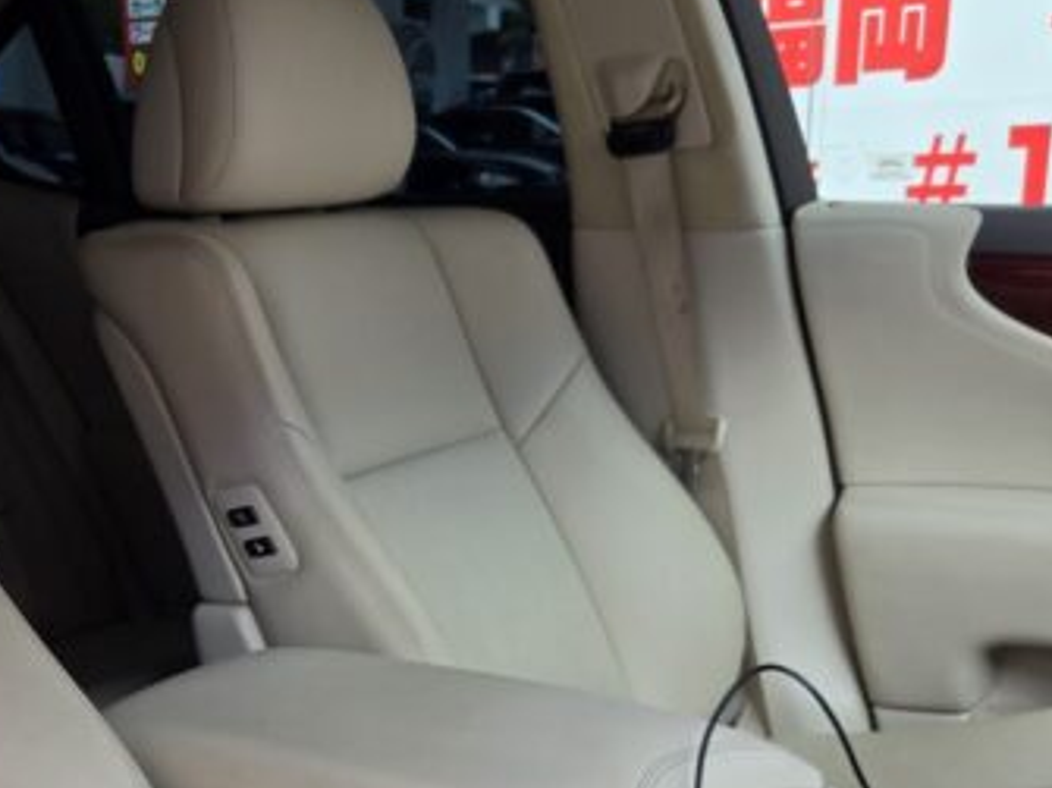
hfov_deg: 34.2
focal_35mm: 55
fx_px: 1671
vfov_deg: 25.5
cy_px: 753
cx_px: 254
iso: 32
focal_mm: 5.4
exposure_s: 1/180
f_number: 1.8
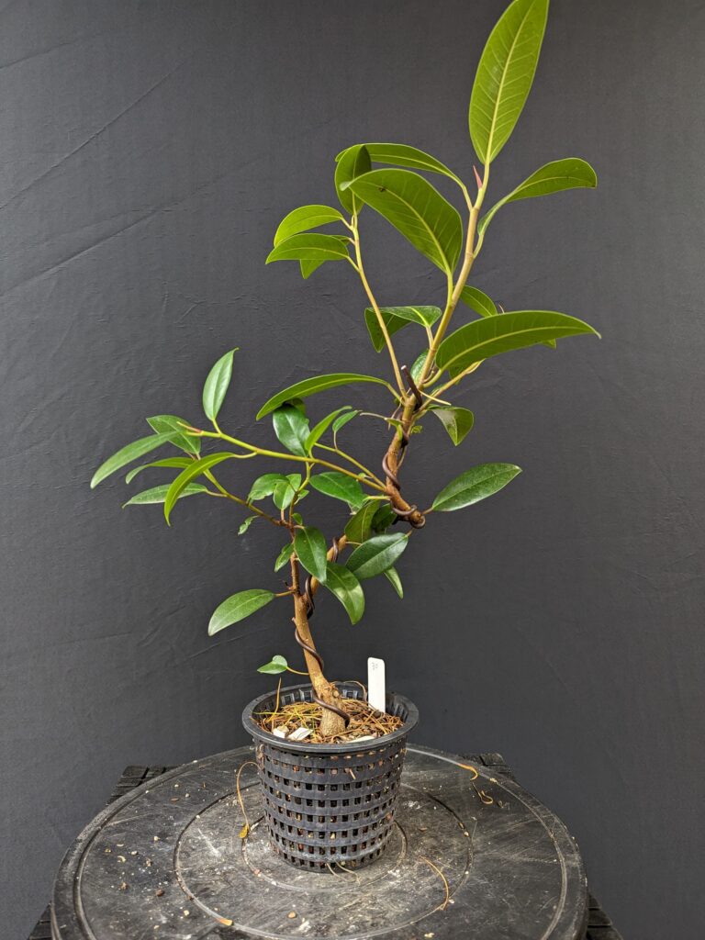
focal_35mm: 24
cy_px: 470
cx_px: 352
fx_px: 652
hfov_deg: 56.8
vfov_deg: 71.6
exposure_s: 1/50
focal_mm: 6.81
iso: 51
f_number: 1.85
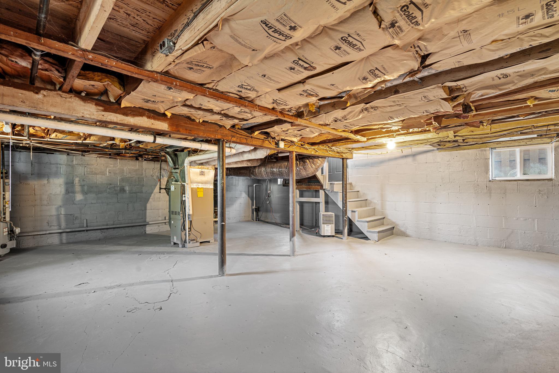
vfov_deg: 73.7
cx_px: 280
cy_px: 186
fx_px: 248
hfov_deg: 96.7
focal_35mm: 16
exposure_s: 5
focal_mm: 16
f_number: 8
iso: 250
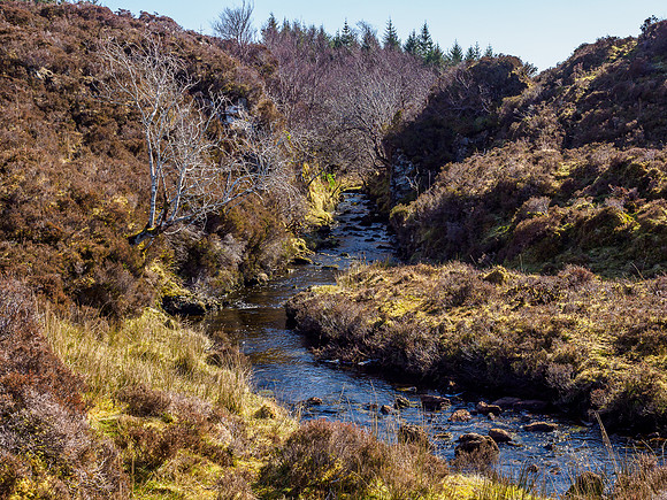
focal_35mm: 54
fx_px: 1041
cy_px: 250
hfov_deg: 35.5
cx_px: 334
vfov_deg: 27.0
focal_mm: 27
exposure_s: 1/60
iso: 200
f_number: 7.1
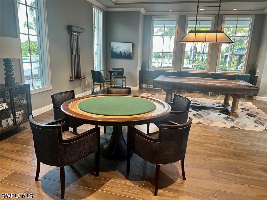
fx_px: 185
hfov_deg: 71.6
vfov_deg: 56.8
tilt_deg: -13.9
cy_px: 100
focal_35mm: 24
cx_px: 134
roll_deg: -2.5
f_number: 1.78
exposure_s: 1/120
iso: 160
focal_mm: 6.86
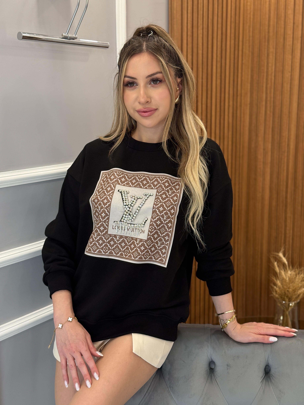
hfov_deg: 30.3
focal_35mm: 48
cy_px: 202
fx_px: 562
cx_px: 152
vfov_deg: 39.7
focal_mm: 6.76
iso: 160
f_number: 1.78
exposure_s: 1/131
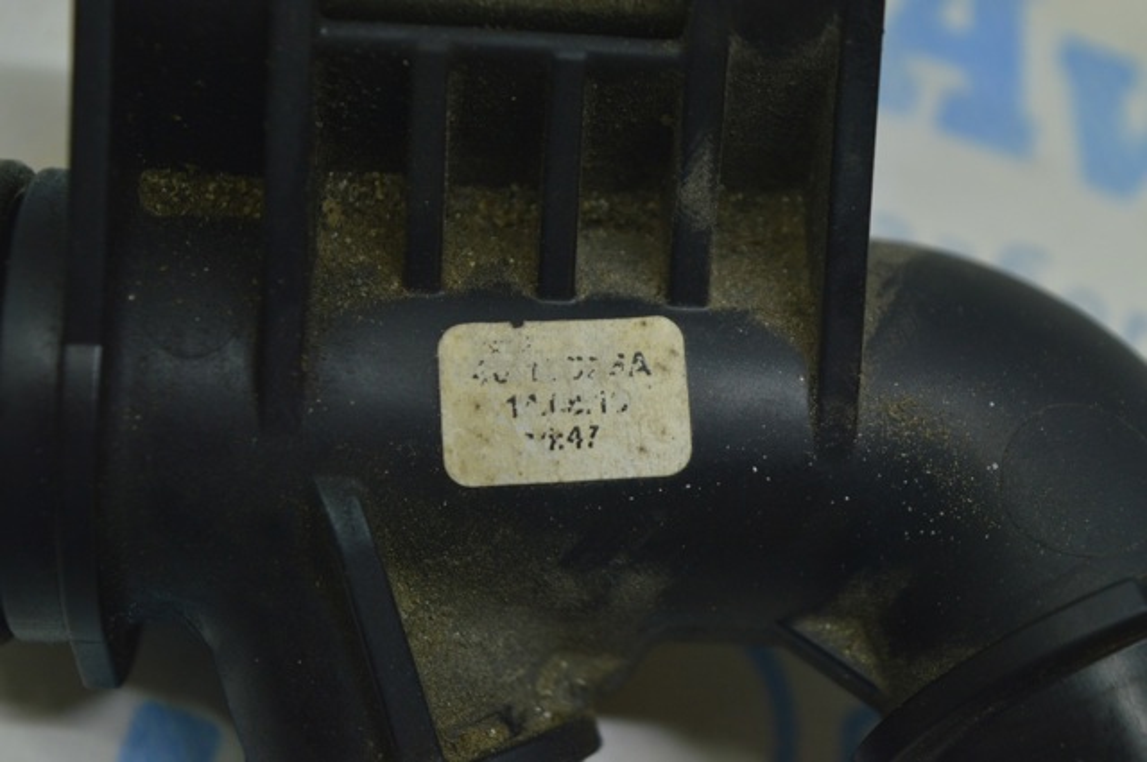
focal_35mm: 82
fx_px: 2625
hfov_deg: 24.6
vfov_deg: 16.5
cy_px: 381
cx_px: 574
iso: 400
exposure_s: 1/60
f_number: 5.6
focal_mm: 55
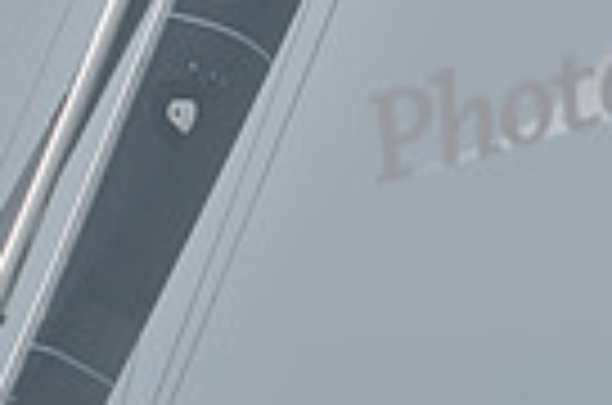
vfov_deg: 1.3
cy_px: 362
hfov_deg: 2.0
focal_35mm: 1027
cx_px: 140
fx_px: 17418
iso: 280
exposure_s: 1/1000
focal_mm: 240
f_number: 8
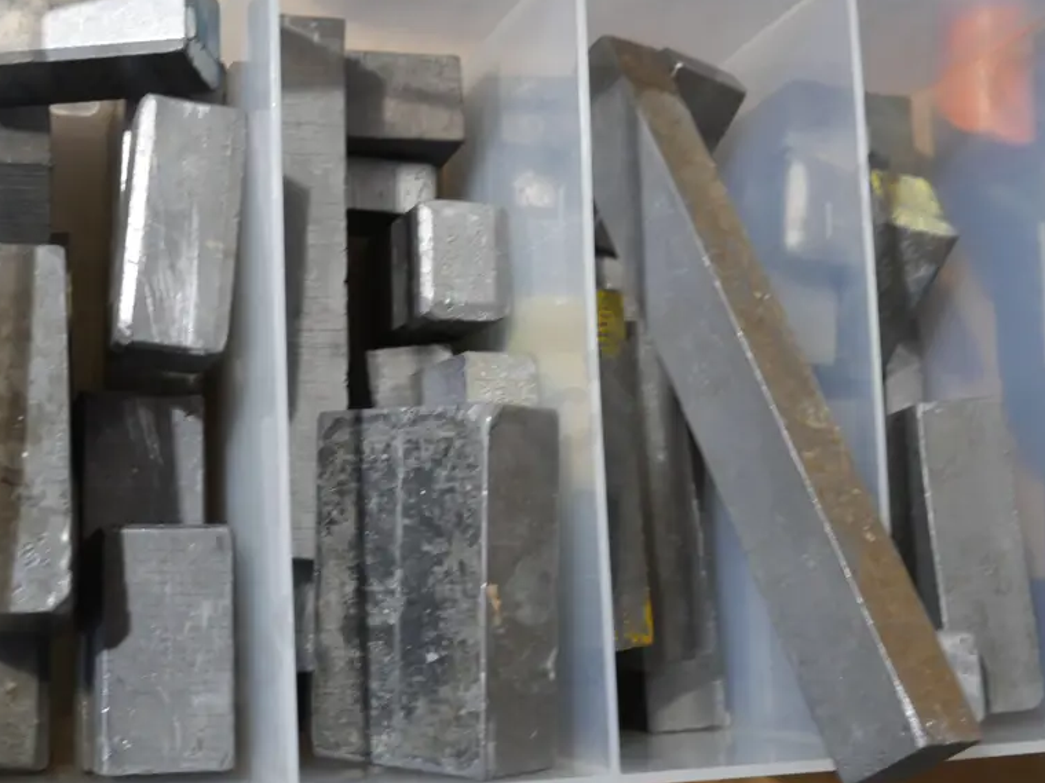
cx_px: 525
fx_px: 1630
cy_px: 454
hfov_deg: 35.5
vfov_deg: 27.0
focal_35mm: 54
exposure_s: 1/60
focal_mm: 20
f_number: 4.5
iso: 1250
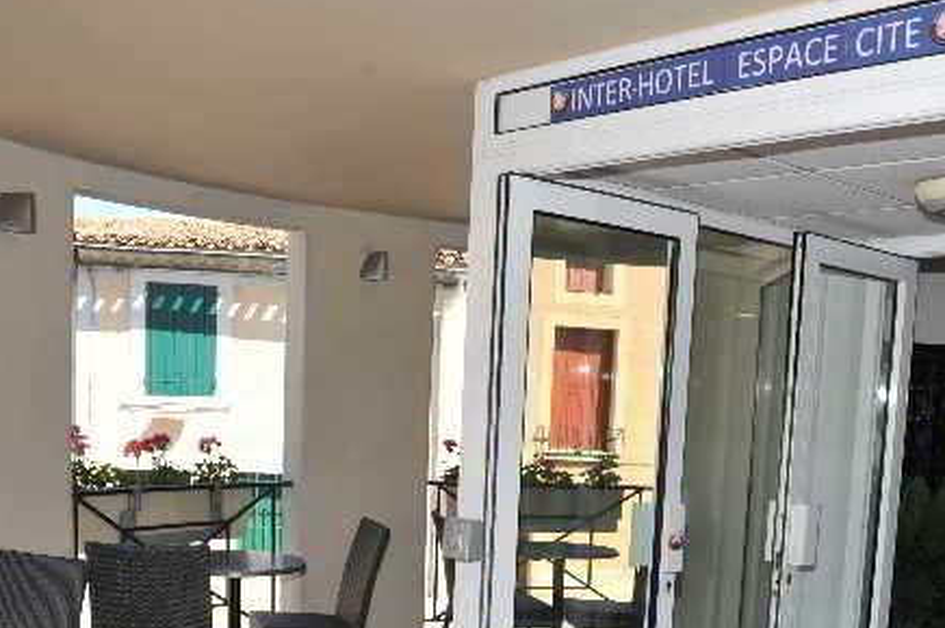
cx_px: 516
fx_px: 1154
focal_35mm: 44
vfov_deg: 29.2
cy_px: 567
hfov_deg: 44.5
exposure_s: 1/250
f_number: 9
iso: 320
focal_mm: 24
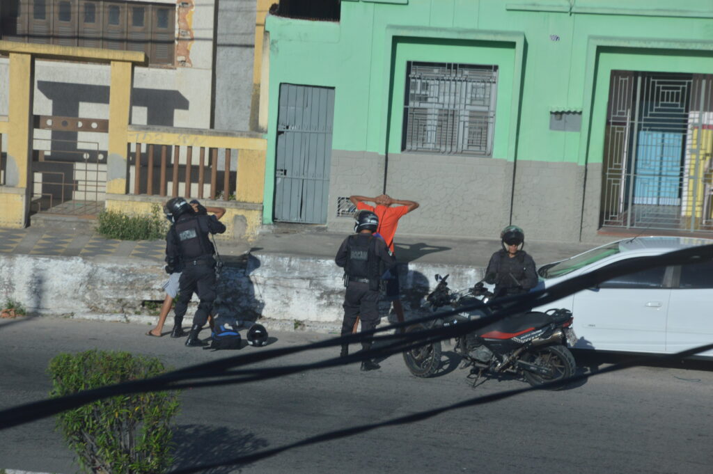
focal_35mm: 158
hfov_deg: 13.1
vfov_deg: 8.7
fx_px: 3117
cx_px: 356
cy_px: 237
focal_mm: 105
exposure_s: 1/250
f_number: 10
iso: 400
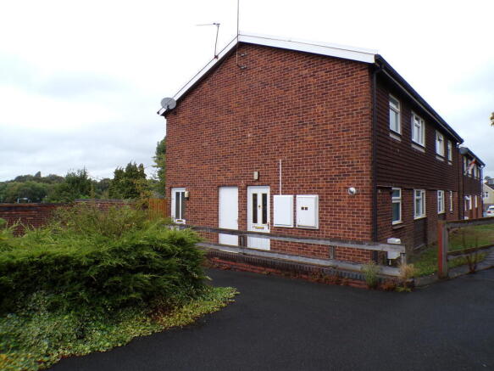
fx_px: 342
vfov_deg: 56.8
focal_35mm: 24
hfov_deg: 71.6
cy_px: 186
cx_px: 247
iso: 100
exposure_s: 1/180
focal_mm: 4.3
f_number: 4.4
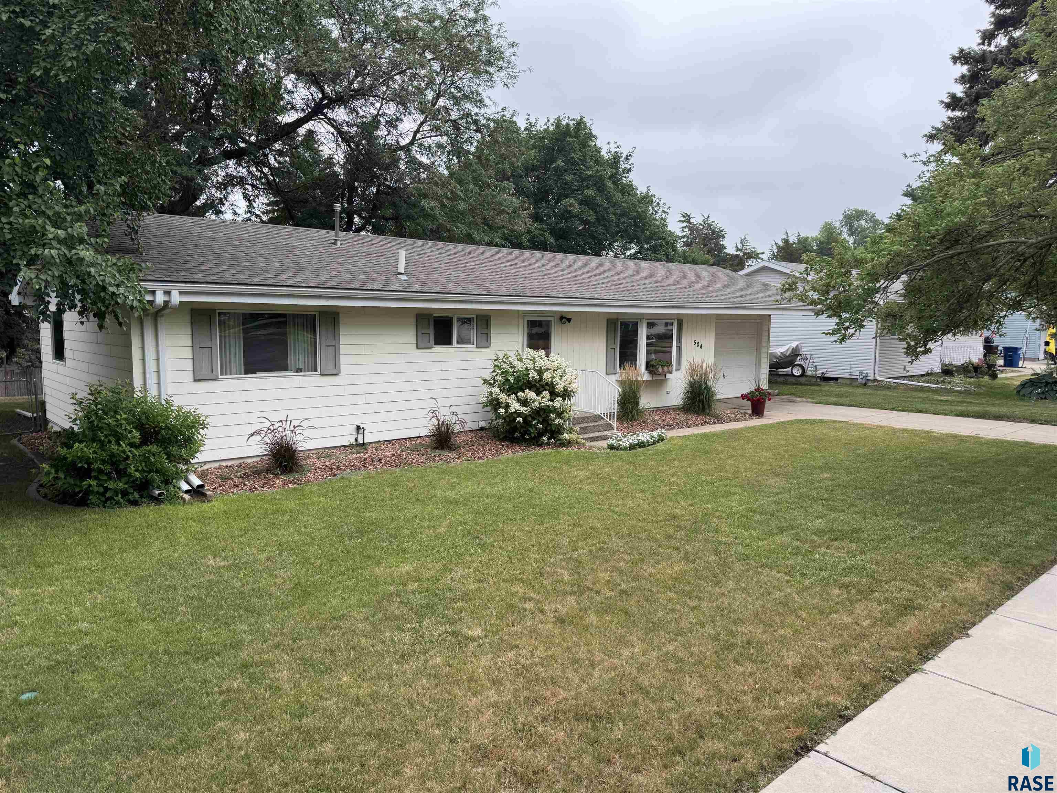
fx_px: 733
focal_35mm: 24
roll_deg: -0.4
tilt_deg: -6.1
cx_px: 528
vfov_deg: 56.8
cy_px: 396
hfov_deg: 71.6
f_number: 1.78
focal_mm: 6.76
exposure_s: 1/658
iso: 80
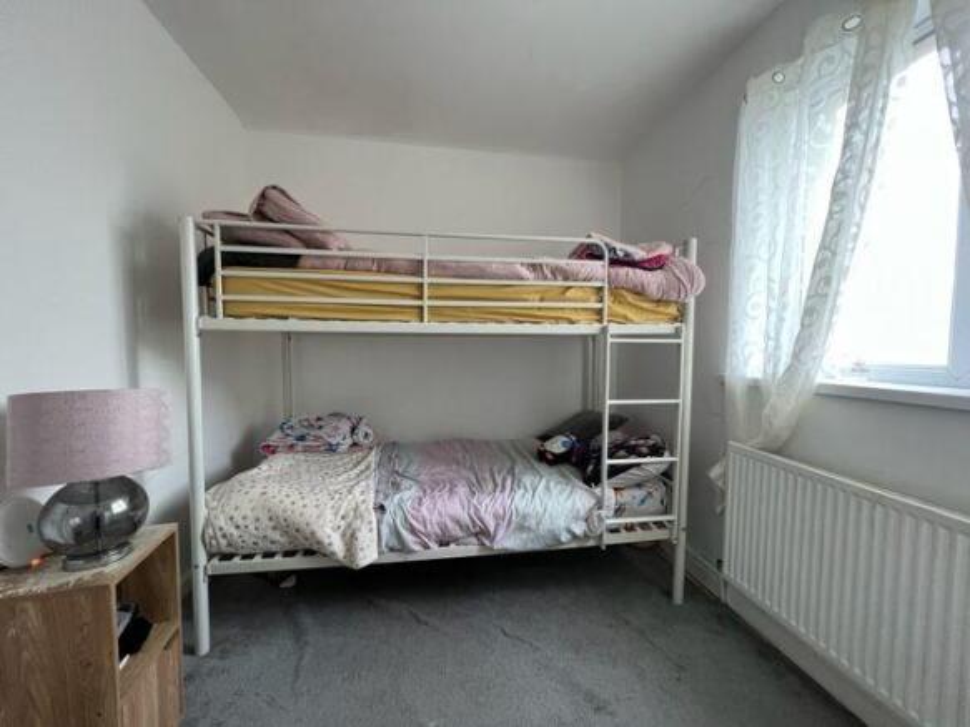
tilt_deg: -3.6
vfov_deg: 89.9
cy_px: 364
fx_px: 364
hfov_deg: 106.2
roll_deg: -0.4
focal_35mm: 13
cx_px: 485
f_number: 1.8
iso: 250
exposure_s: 1/50
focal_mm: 1.57
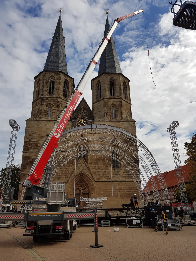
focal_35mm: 26
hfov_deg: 53.1
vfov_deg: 67.3
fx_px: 196
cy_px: 130
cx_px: 98
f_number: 1.7
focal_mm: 4.2
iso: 40
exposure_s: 1/3984
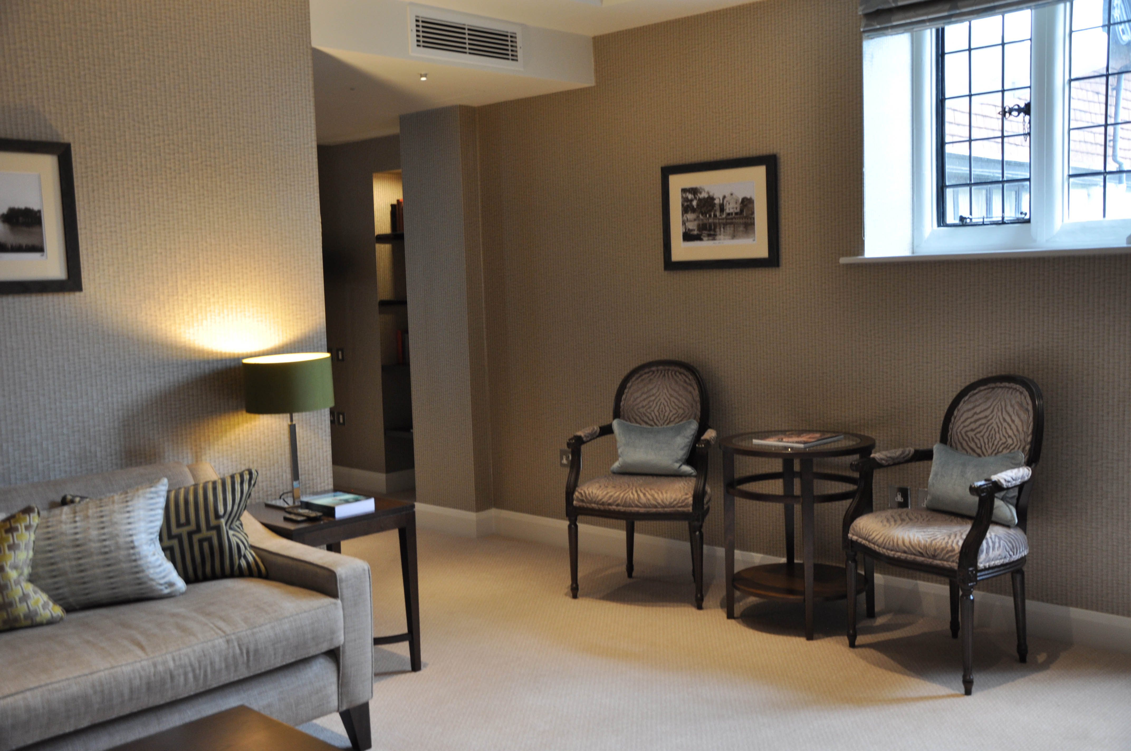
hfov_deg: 51.3
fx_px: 1177
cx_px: 566
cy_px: 376
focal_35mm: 38
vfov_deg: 35.4
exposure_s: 1/15
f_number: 4
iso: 400
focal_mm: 25
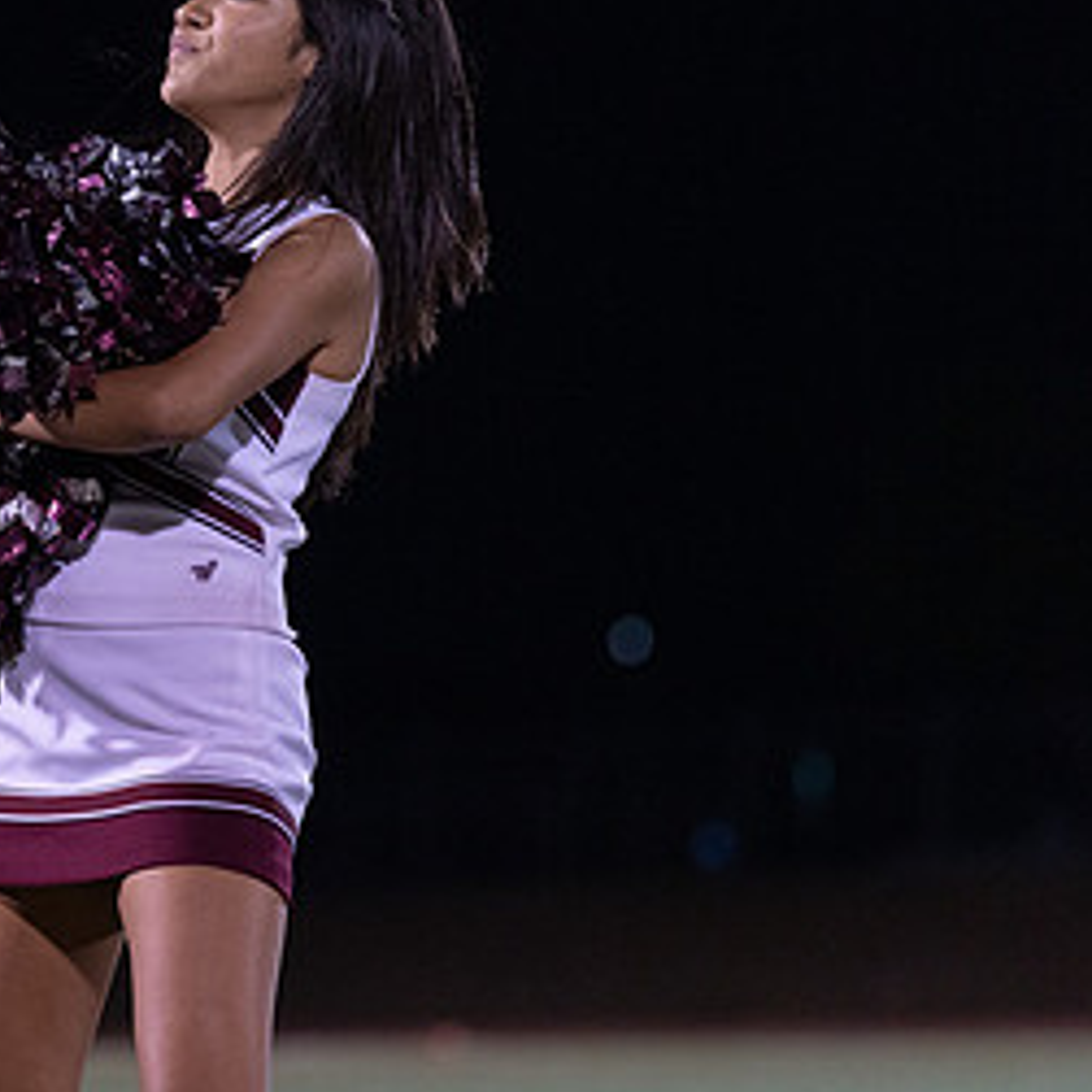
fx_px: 8708
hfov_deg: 7.1
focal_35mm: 244
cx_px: 9
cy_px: 302
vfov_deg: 7.2
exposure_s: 1/800
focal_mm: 124
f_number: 2.8
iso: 1600
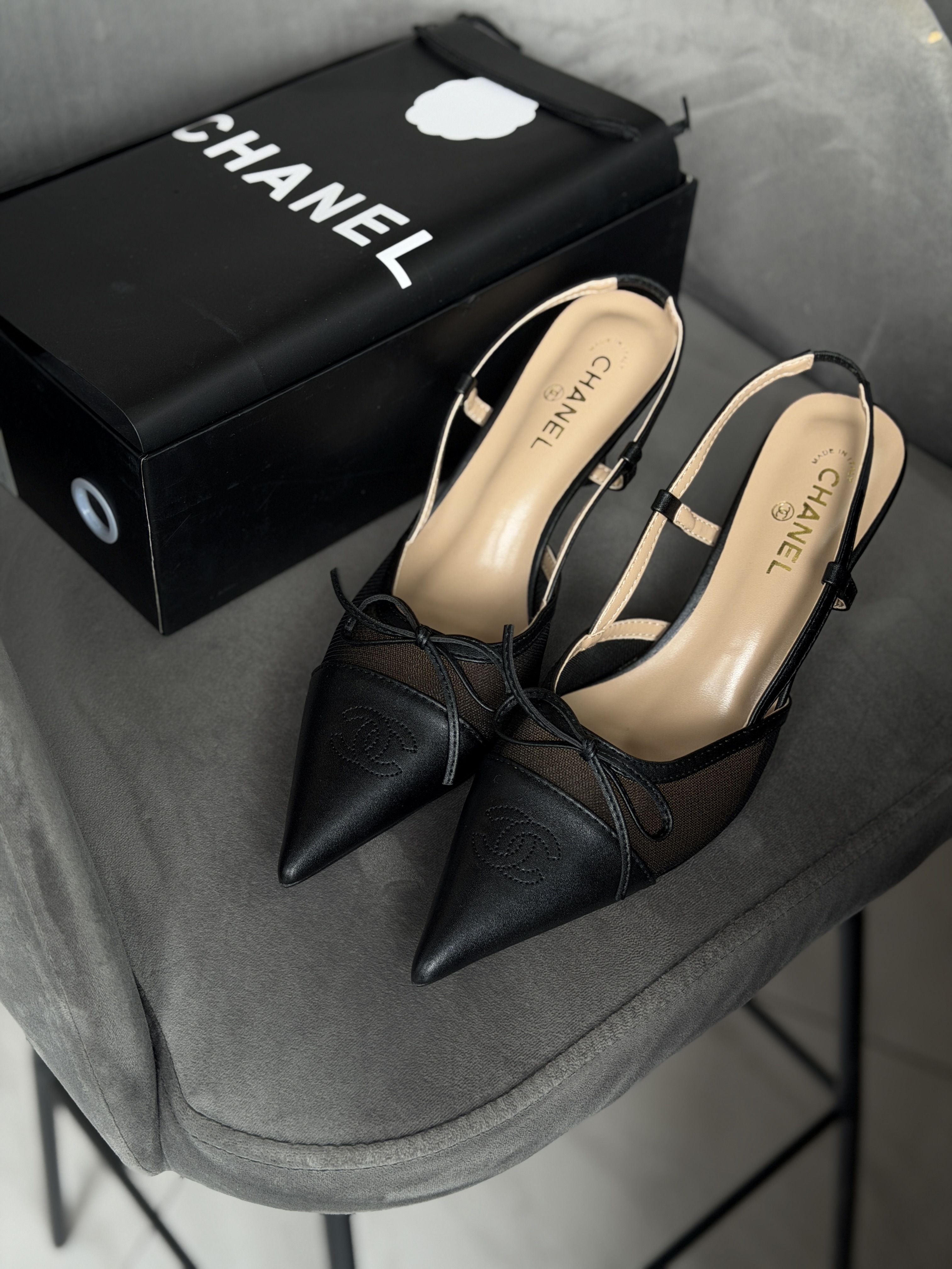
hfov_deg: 30.3
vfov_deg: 39.7
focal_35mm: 48
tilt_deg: -47.9
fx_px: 1760
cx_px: 476
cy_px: 634
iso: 100
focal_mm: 6.76
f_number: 1.78
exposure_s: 1/91
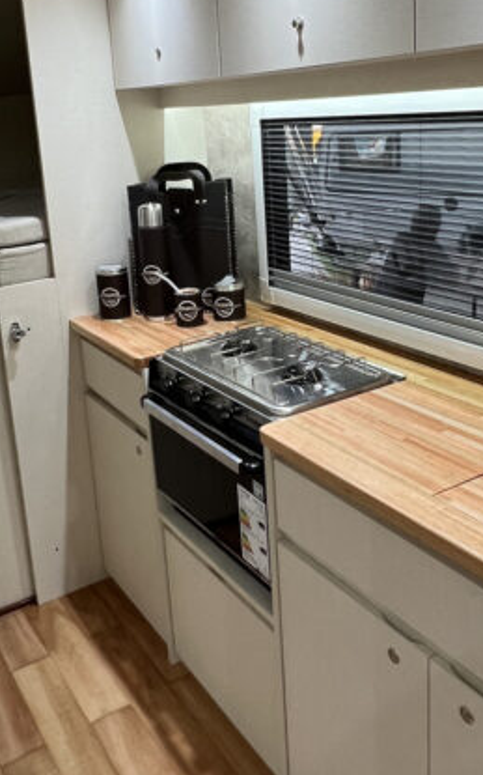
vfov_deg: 56.0
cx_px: 209
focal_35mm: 34
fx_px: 717
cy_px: 286
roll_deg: +4.2
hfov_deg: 37.2
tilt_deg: -14.0
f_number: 1.8
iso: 125
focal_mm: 1.57
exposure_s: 1/99
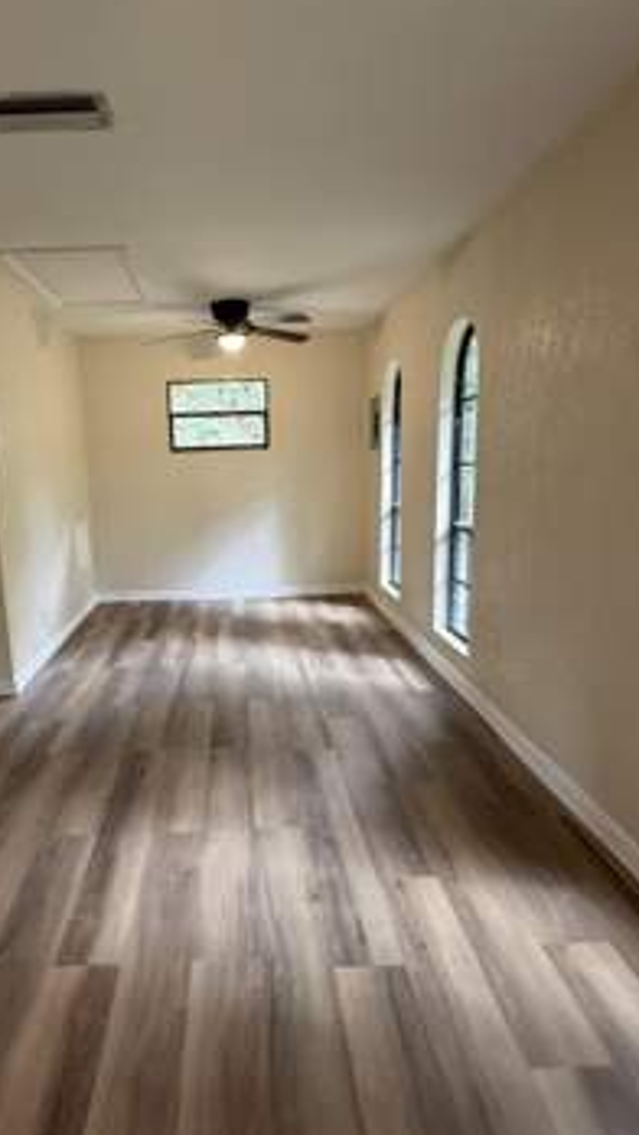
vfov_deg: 83.8
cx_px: 245
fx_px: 632
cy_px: 566
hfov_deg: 53.1
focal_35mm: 21
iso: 320
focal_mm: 2.22
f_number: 2.2
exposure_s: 1/60
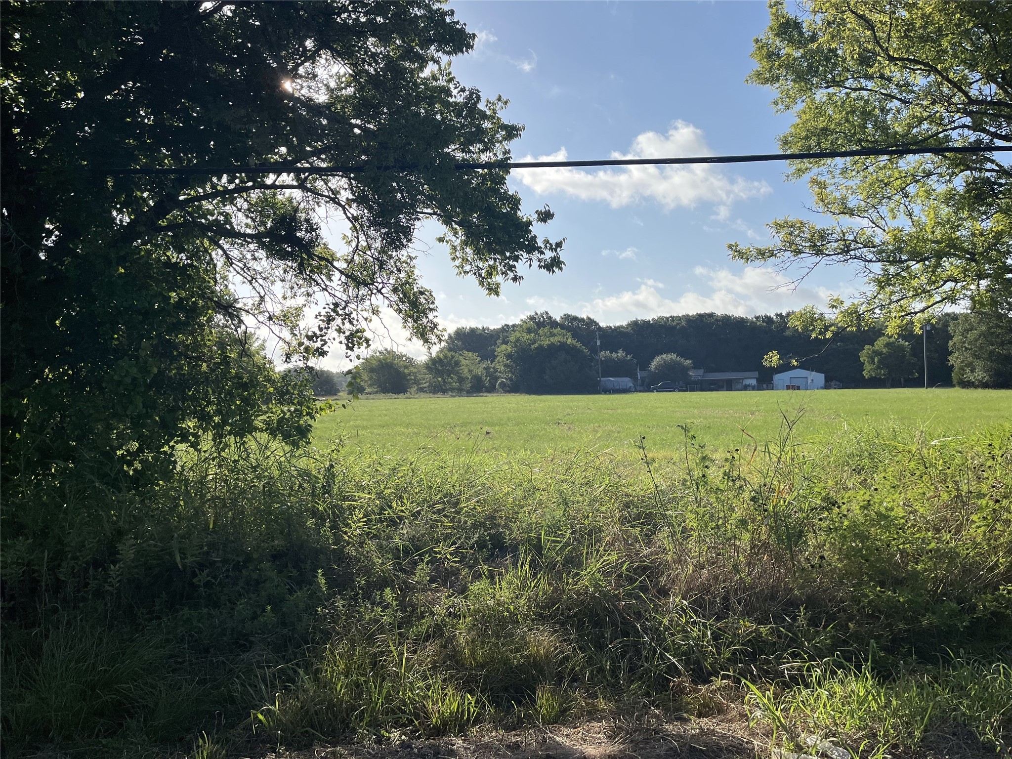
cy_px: 380
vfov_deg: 53.1
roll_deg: +2.1
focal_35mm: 26
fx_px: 760
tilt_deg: -0.4
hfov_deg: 67.3
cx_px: 506
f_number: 1.6
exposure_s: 1/4854
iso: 50
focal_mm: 5.1
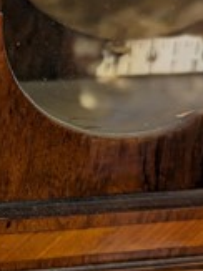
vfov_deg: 32.7
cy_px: 130
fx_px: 462
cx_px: -21
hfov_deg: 23.3
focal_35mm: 59
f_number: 1.85
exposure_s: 1/100
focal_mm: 6.81
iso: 1489
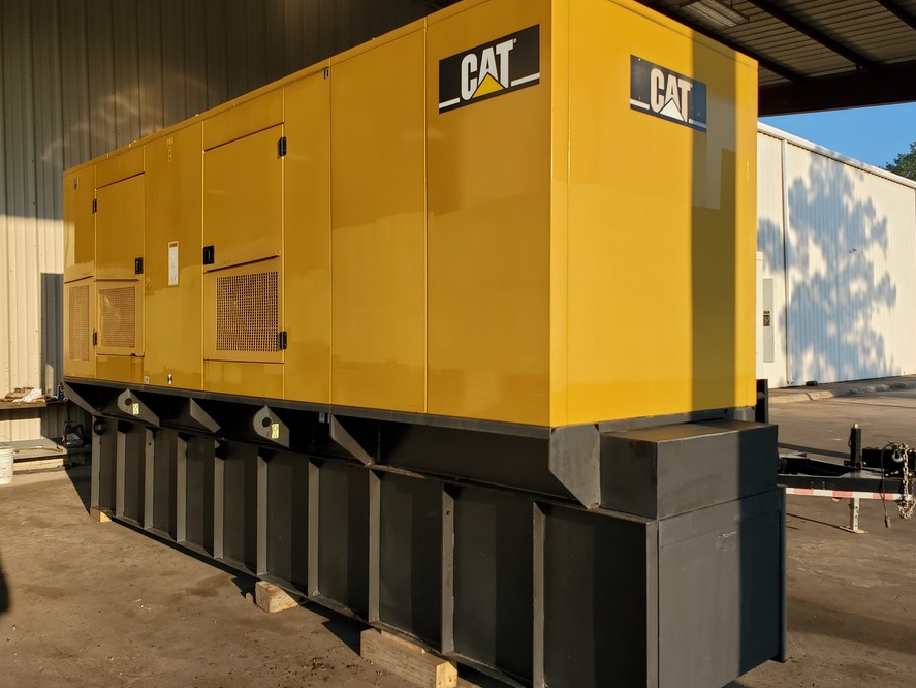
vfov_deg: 46.8
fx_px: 794
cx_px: 525
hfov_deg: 59.7
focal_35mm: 30
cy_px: 335
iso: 50
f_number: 2.4
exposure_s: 1/732
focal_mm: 4.3
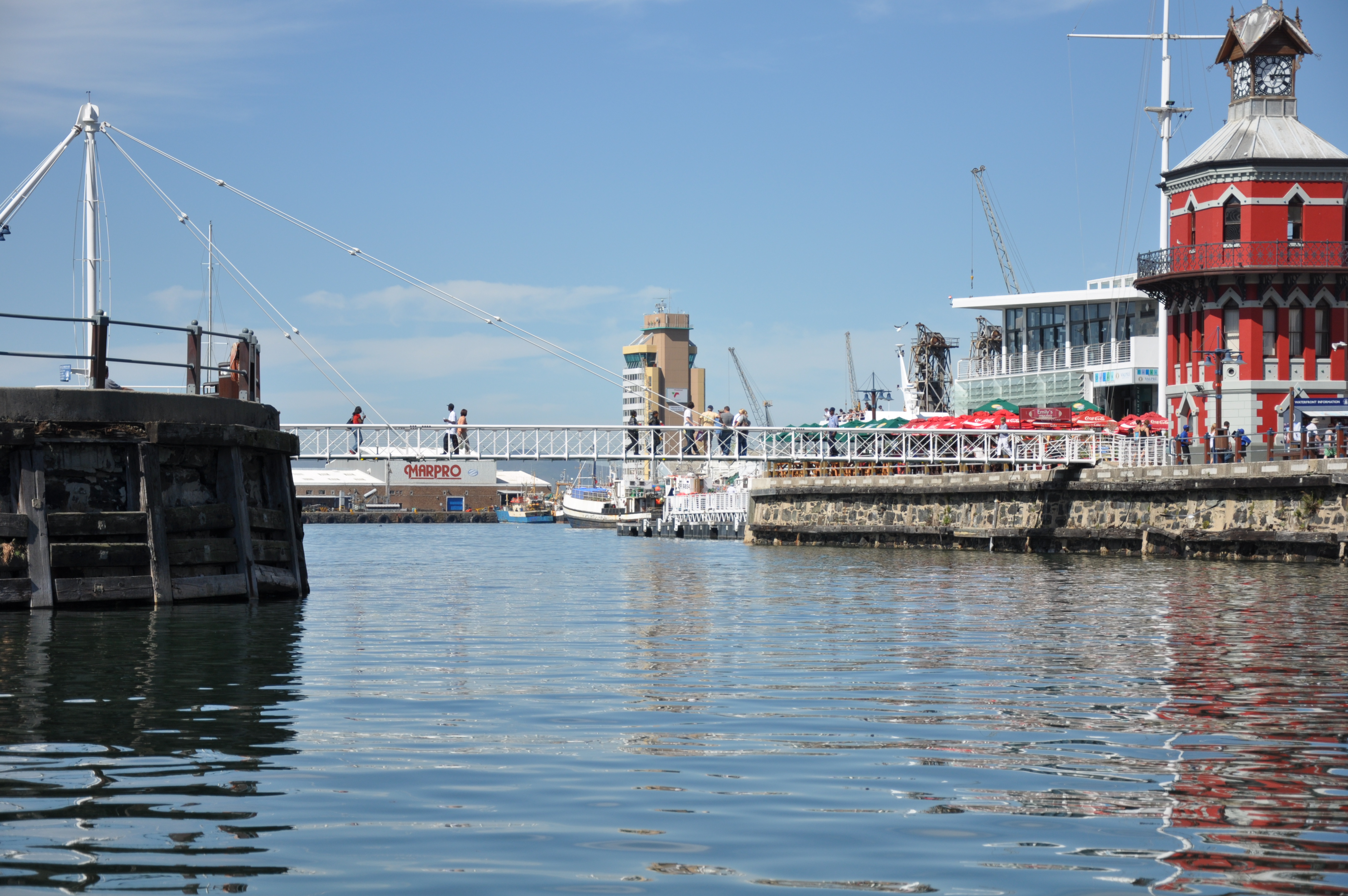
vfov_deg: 18.1
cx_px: 674
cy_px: 448
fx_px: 2805
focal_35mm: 75
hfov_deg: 27.0
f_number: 5
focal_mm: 50
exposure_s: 1/1600
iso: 200
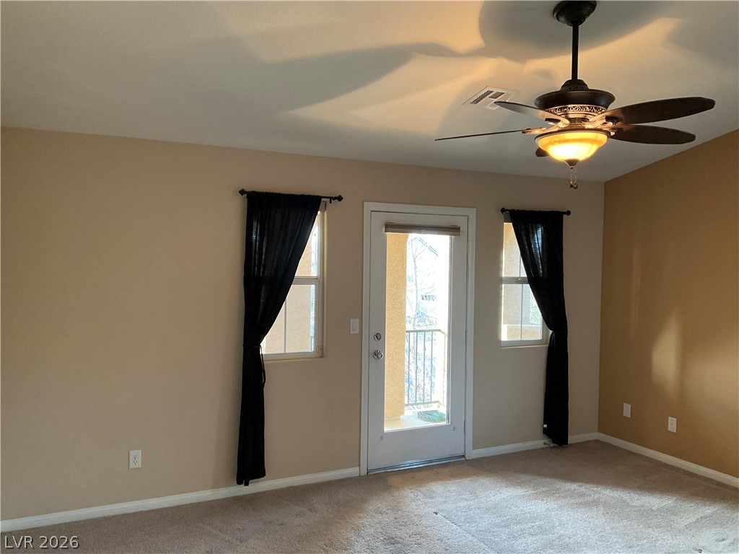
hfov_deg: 61.7
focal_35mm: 29
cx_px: 370
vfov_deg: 48.2
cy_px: 277
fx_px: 619
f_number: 1.8
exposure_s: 1/60
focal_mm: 3
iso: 250
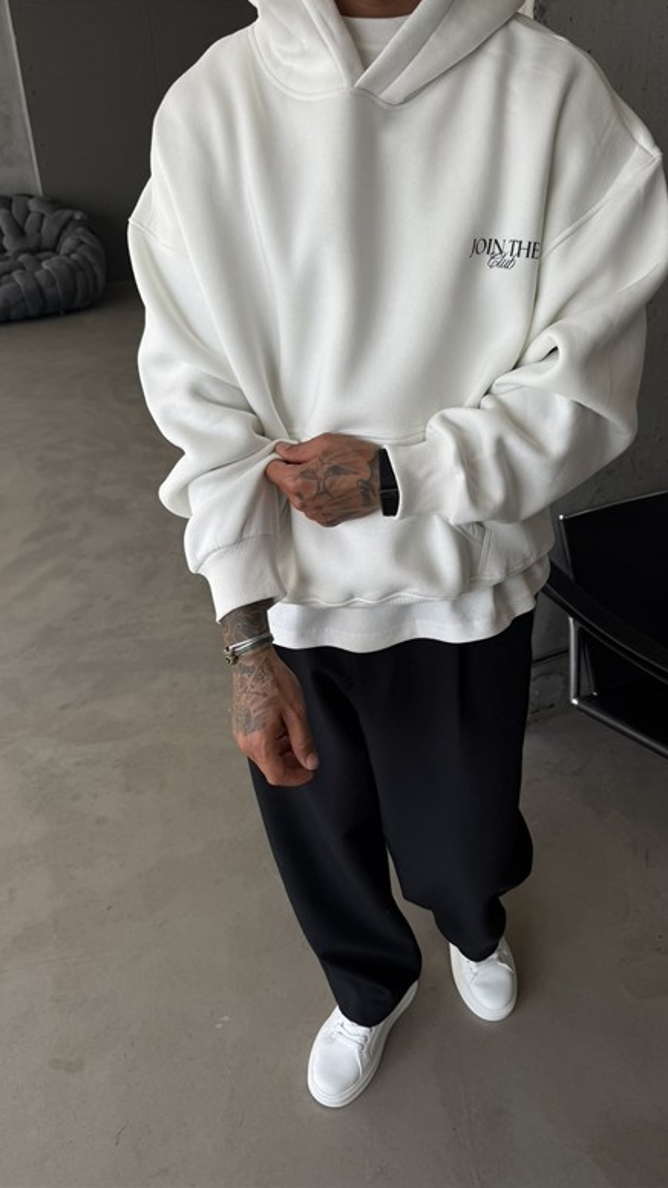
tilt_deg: -30.3
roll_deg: +1.0
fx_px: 850
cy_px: 576
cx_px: 351
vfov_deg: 69.8
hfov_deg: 42.9
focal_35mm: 27
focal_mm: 6.76
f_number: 1.78
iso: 80
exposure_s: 1/920
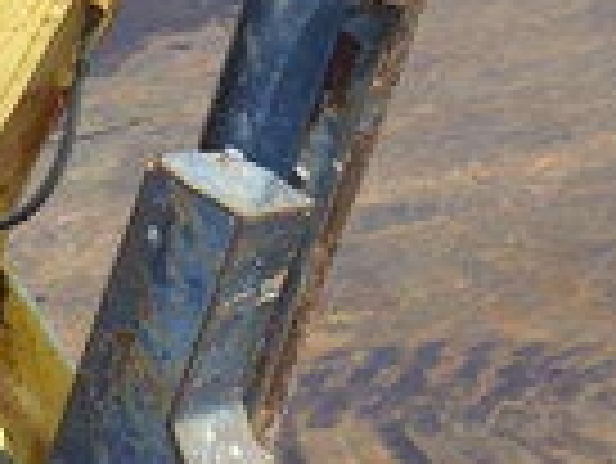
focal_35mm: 98
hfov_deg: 20.0
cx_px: 342
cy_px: -95
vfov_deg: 14.6
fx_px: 1745
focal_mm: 5
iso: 125
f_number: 4.2
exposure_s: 1/640
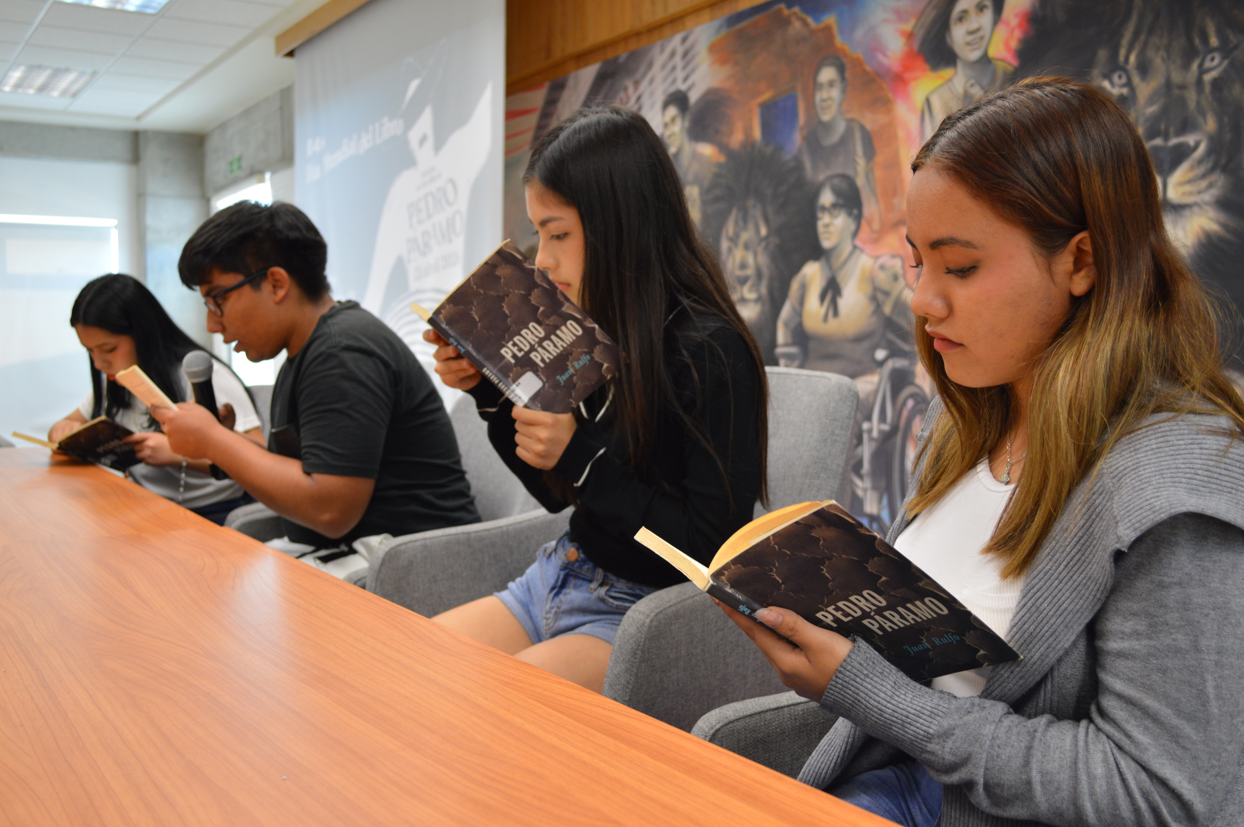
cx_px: 622
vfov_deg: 36.8
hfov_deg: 53.2
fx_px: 1243
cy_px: 414
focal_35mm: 36
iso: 500
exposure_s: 1/15
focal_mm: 24
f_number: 4
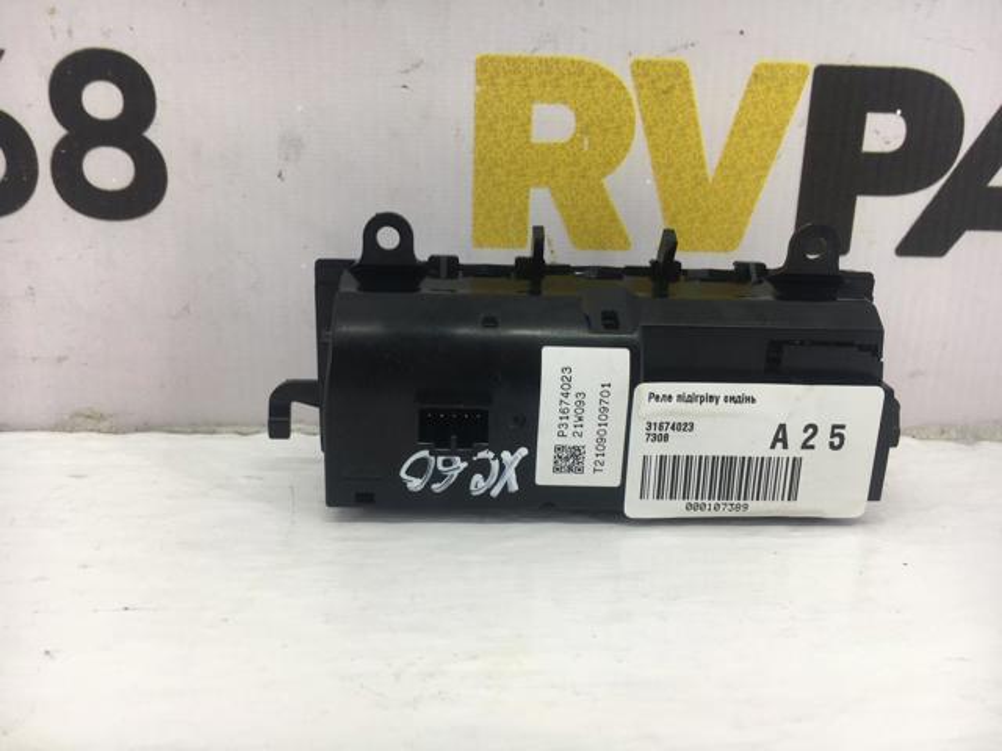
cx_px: 501
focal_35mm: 29
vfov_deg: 48.2
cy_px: 376
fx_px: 839
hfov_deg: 61.7
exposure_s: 1/50
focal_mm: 4.15
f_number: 2.2
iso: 32
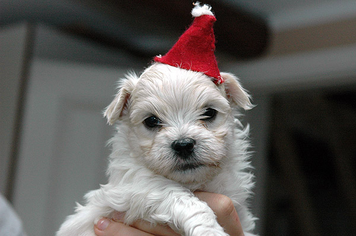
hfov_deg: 26.0
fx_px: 771
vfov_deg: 17.5
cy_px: 118
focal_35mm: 78
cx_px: 178
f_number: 5.6
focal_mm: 52
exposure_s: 1/60
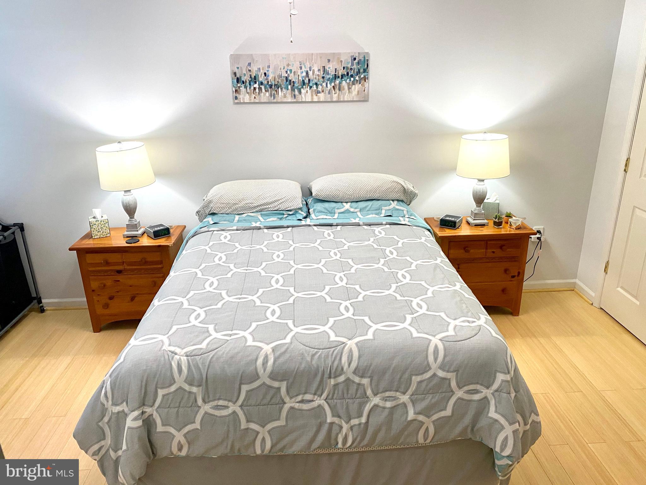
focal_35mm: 26
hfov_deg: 67.3
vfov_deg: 53.1
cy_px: 242
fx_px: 485
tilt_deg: -20.7
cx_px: 323
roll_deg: +1.5
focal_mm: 4.25
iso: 125
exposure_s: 1/60
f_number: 1.8
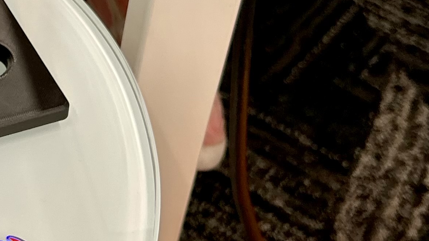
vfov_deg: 12.3
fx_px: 1103
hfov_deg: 20.9
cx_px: -44
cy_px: -17
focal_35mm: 97
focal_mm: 5.7
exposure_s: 1/105
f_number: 1.5
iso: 125
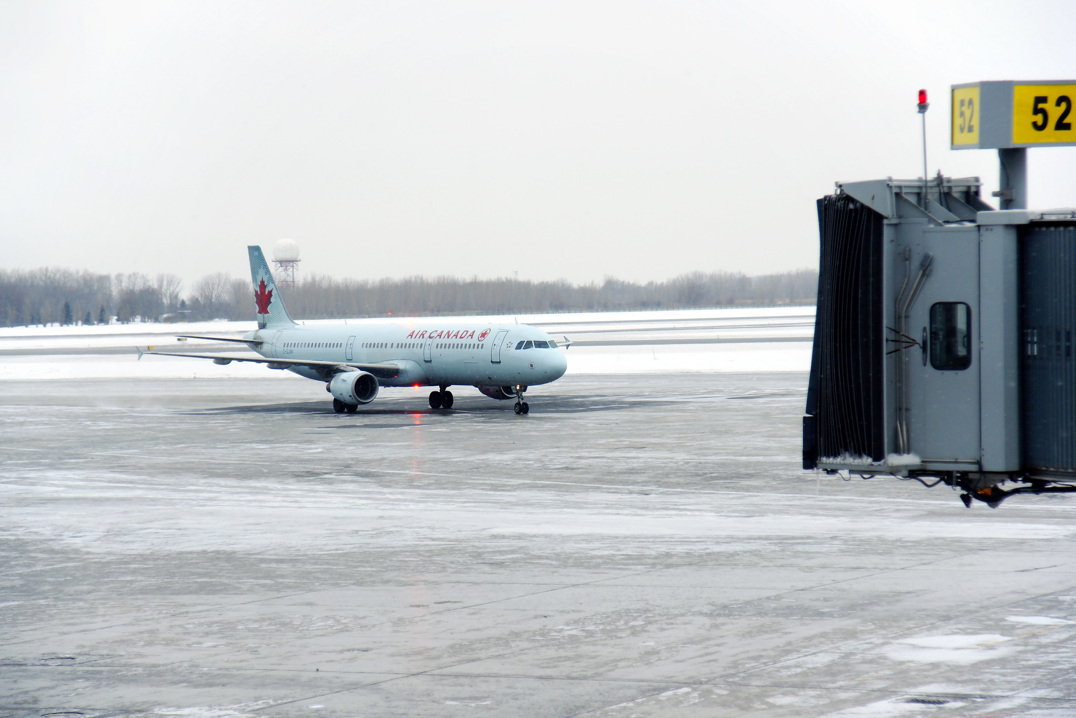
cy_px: 359
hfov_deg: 19.5
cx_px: 538
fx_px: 3138
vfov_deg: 13.0
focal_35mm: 105
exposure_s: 1/640
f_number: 5.6
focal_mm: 70
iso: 160
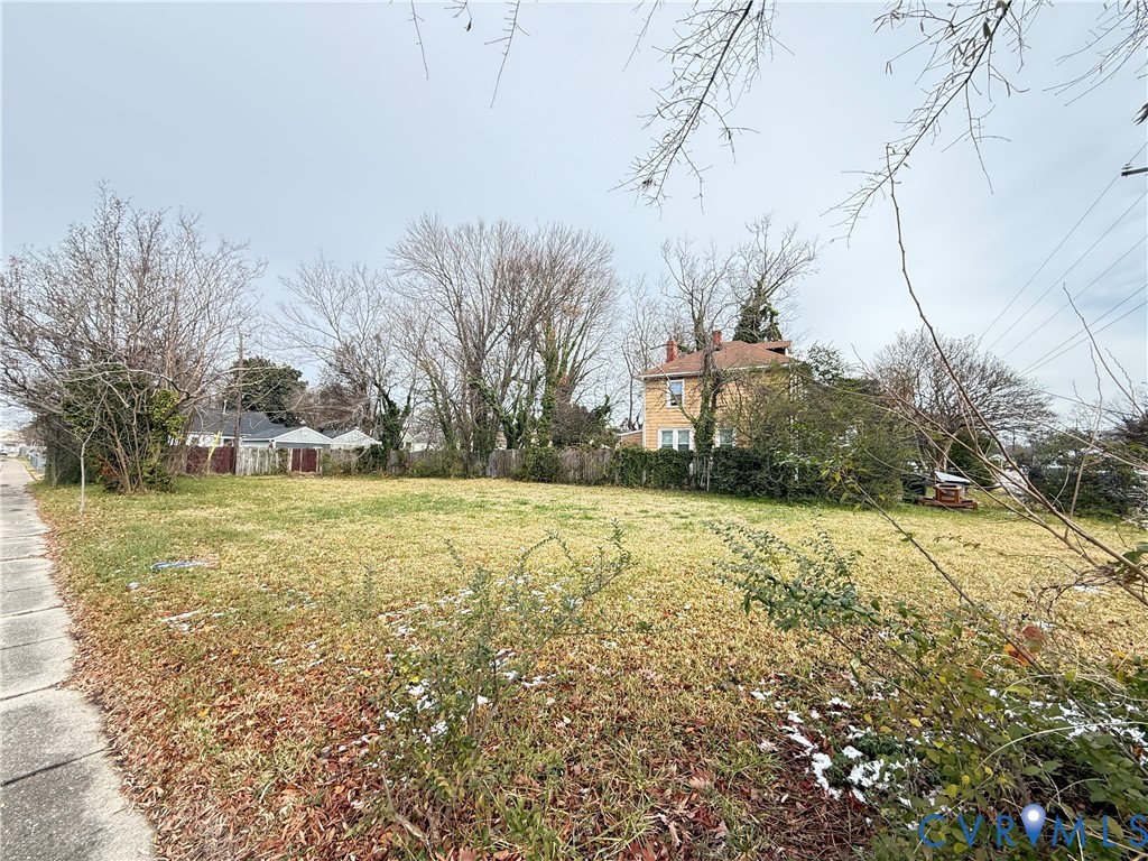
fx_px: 464
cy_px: 430
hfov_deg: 102.1
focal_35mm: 14
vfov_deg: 85.7
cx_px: 574
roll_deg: -0.6
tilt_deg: +4.3
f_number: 2.2
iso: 64
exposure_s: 1/347
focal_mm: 2.22
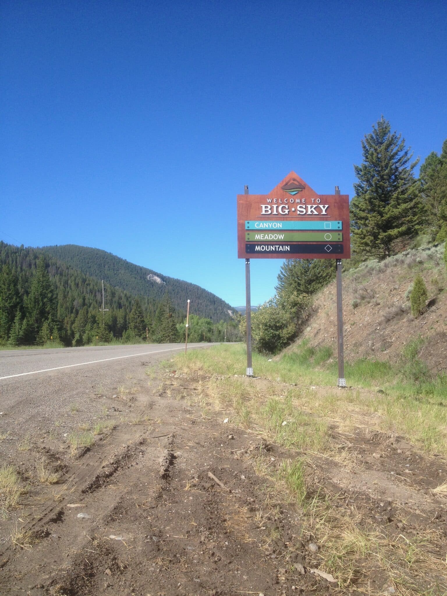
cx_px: 224
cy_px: 298
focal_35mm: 35
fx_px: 603
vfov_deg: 52.6
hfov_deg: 40.7
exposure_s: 1/1042
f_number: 2.4
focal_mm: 4.28
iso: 50
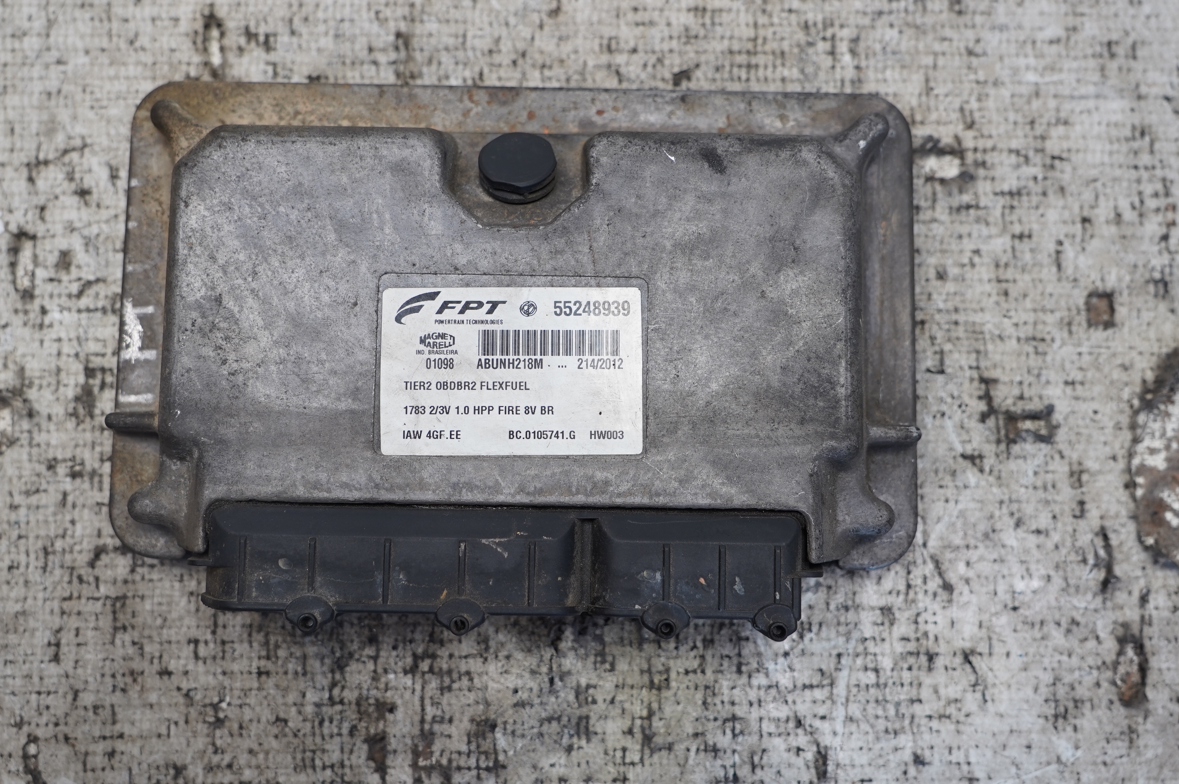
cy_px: 392
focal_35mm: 37
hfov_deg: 51.9
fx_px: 1211
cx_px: 590
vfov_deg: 35.9
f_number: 4
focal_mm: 25
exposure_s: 1/60
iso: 250
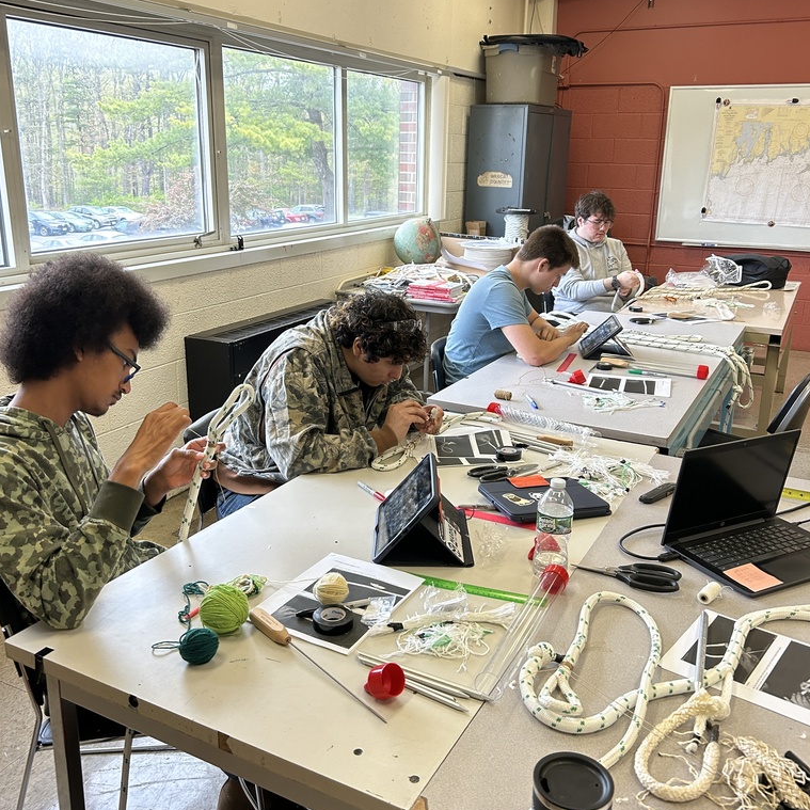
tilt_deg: -16.1
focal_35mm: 31
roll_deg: -0.5
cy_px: 381
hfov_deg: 52.5
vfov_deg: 52.5
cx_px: 409
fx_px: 821
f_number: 1.5
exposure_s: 1/120
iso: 125
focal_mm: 5.7
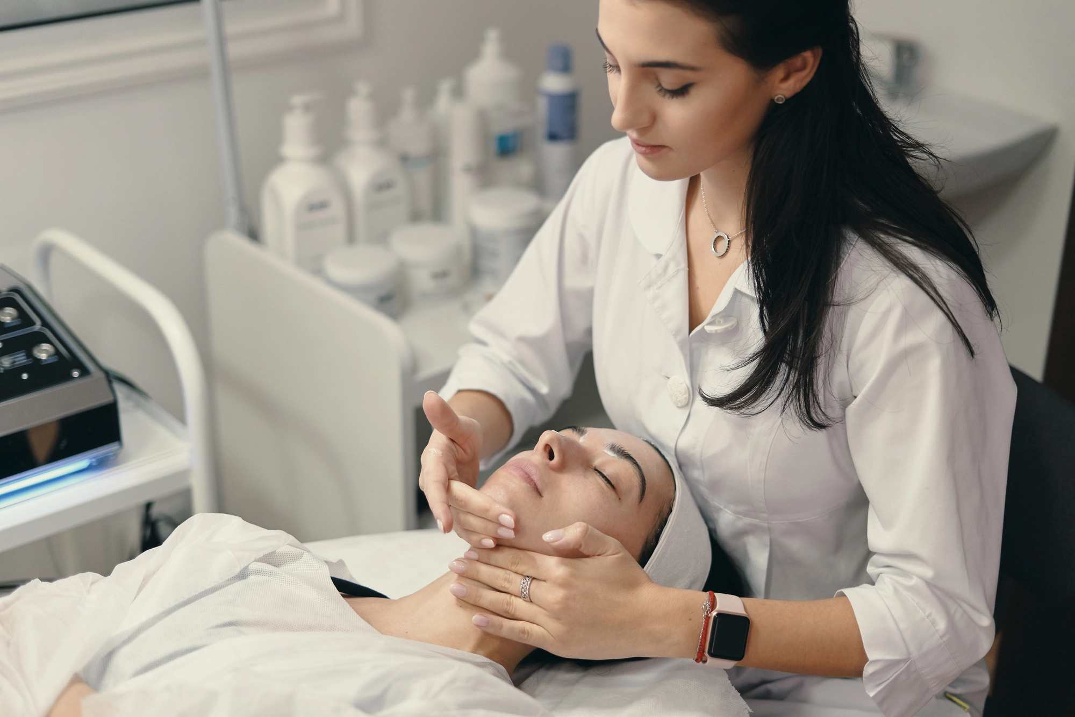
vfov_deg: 27.0
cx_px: 538
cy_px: 358
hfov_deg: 39.6
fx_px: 1493
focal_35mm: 50
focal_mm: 50
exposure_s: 1/400
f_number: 2
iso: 1000
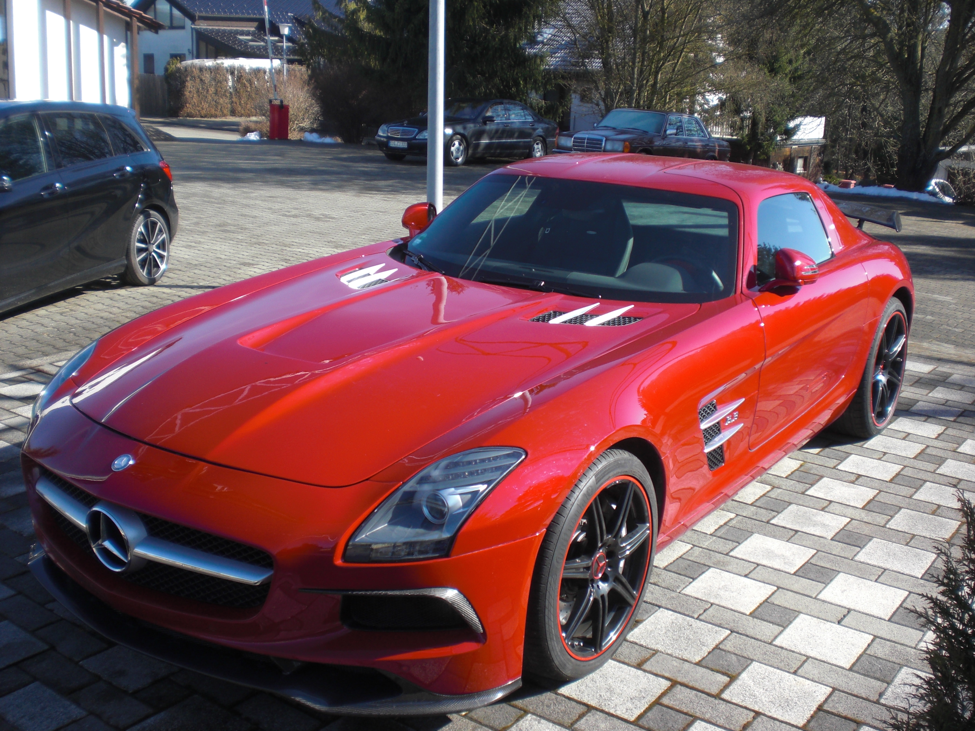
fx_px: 1070
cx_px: 488
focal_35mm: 38
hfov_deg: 49.0
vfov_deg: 37.7
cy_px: 366
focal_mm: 6.3
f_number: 3.1
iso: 64
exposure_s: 1/400
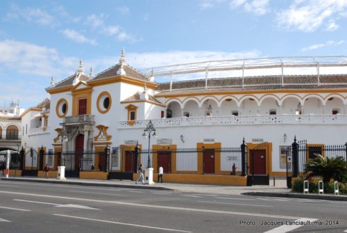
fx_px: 391
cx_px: 174
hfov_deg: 47.9
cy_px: 116
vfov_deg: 33.1
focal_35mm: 40
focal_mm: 27
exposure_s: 1/200
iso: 100
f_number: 7.1
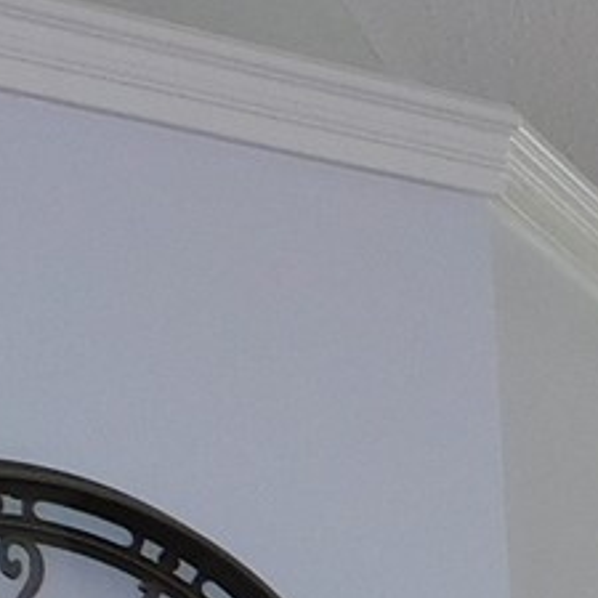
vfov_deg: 10.2
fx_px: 2951
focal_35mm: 151
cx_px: 1744
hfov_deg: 9.4
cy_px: 1398
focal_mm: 4.3
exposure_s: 1/40
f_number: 3.3
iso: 125
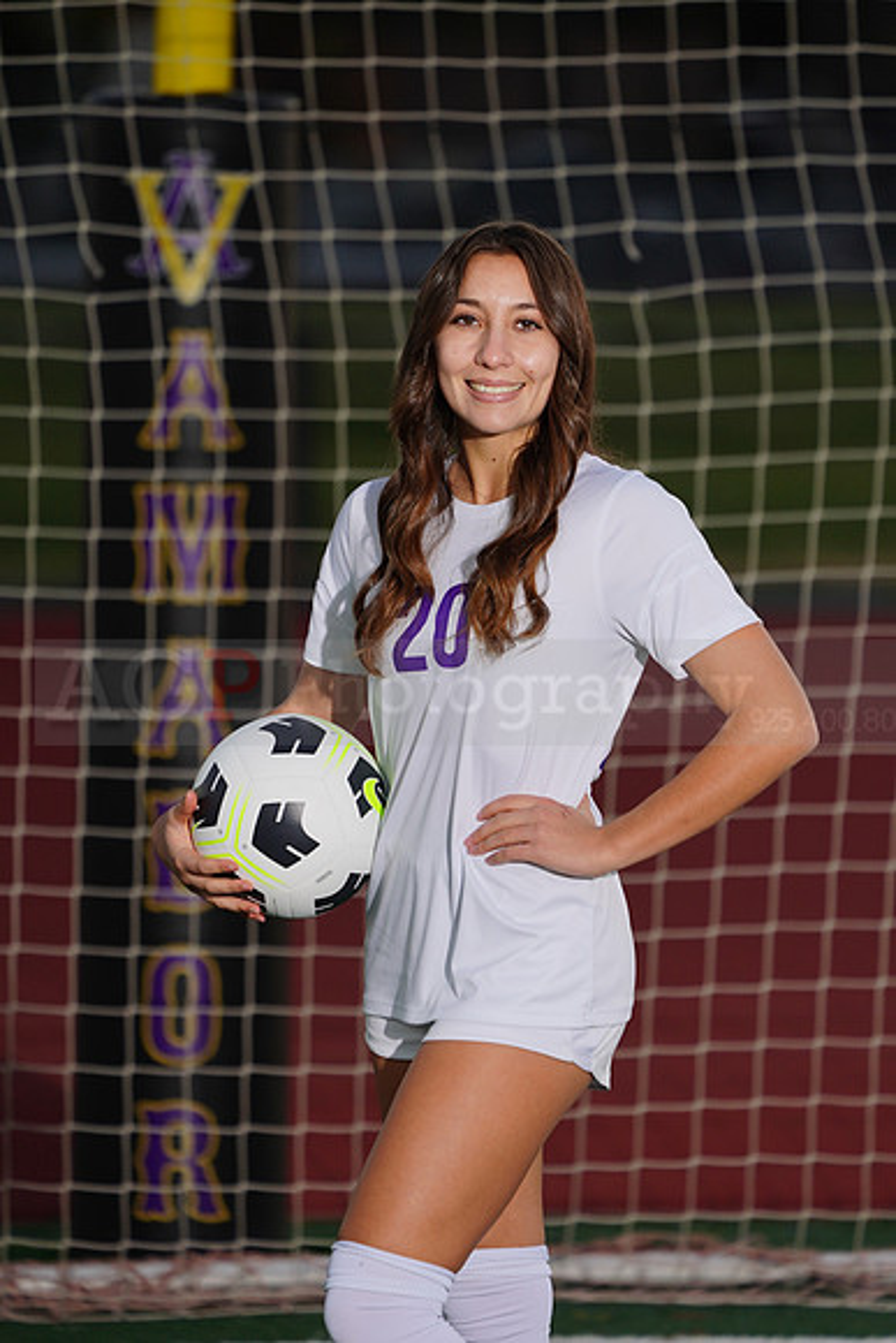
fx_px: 12200
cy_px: 672
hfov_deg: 4.2
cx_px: 448
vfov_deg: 6.3
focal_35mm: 327
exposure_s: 1/200
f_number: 5.6
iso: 320
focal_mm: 327
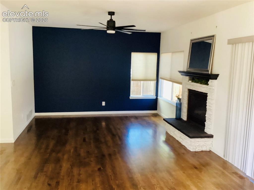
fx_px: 227
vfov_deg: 45.4
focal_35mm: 31
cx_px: 127
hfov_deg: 58.4
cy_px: 95
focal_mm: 3.3
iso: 640
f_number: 2.4
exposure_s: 1/30
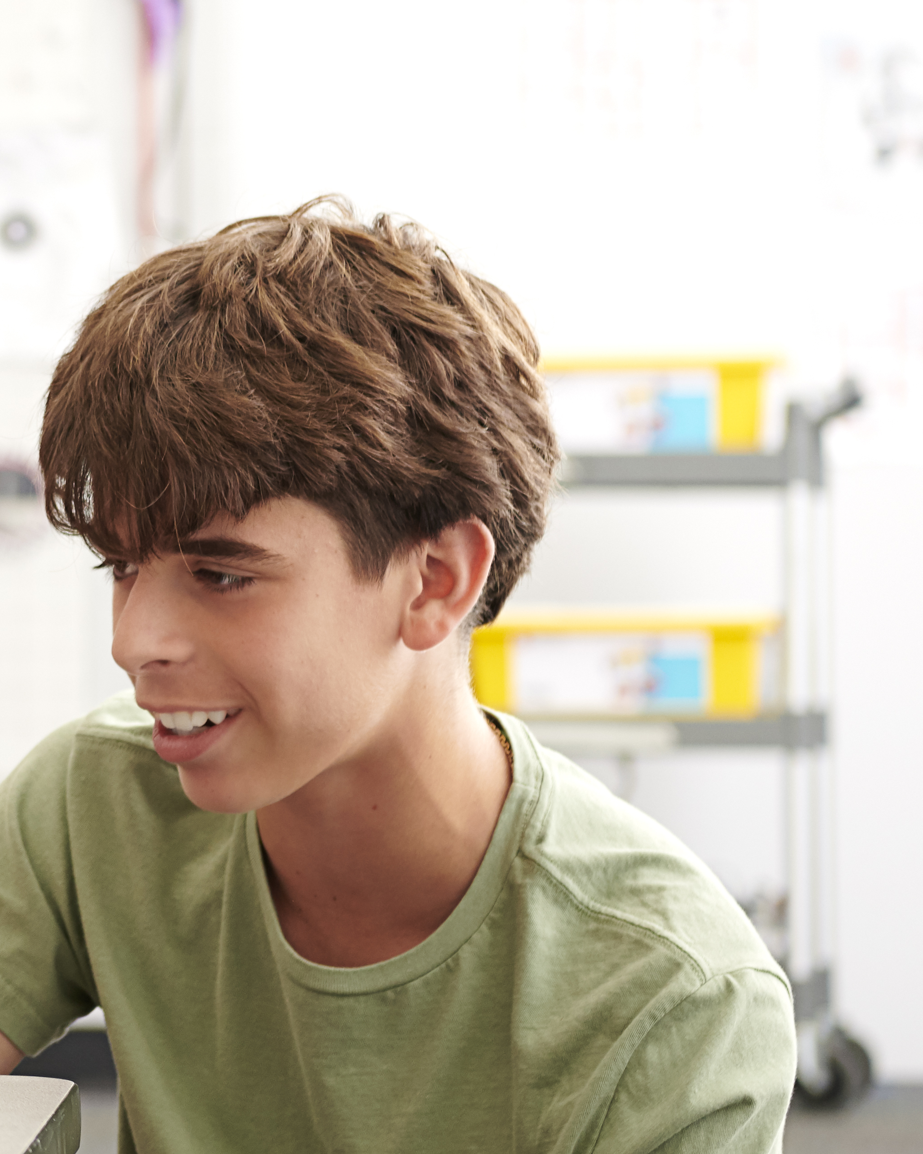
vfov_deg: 9.4
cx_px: -674
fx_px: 6998
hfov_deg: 7.4
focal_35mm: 205
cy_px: 247
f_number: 4.5
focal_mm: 70
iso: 400
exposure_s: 1/200
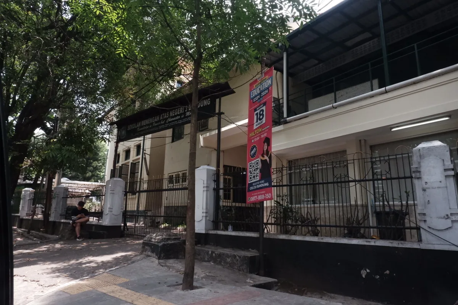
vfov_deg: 55.1
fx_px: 293
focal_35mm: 23
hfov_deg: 76.1
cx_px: 229
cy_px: 152
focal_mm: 15
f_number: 18
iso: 3200
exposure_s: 1/180
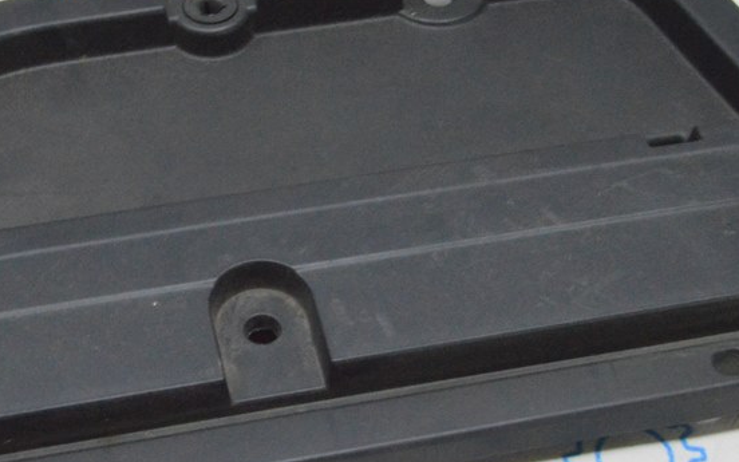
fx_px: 1712
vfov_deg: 15.4
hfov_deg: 24.3
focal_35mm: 85
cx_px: 272
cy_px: 223
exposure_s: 1/15
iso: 6400
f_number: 20
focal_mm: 30
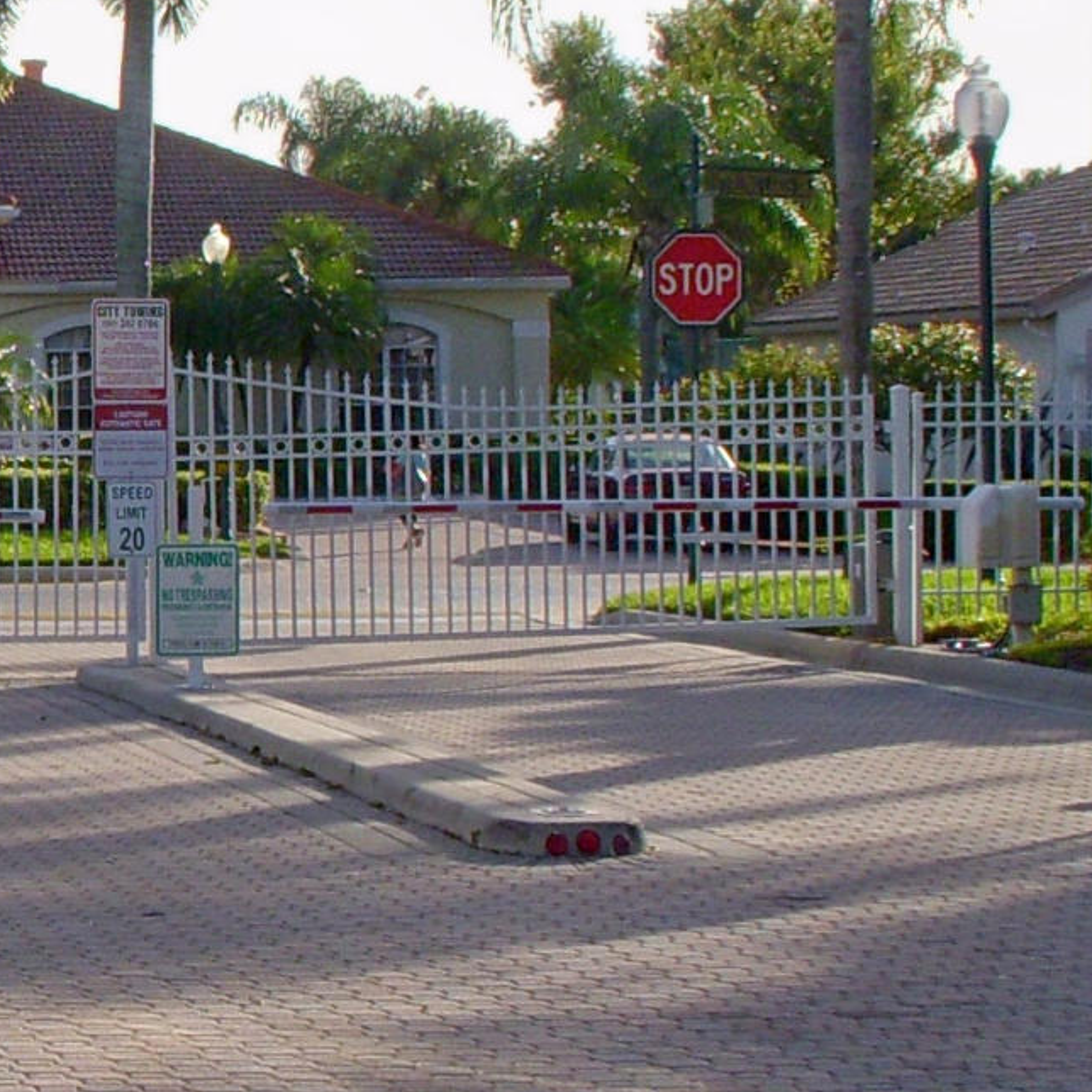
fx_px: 4961
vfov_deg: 12.6
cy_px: 566
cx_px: -240
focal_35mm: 139
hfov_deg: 12.3
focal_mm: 6.3
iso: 100
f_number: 3.3
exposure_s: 1/800
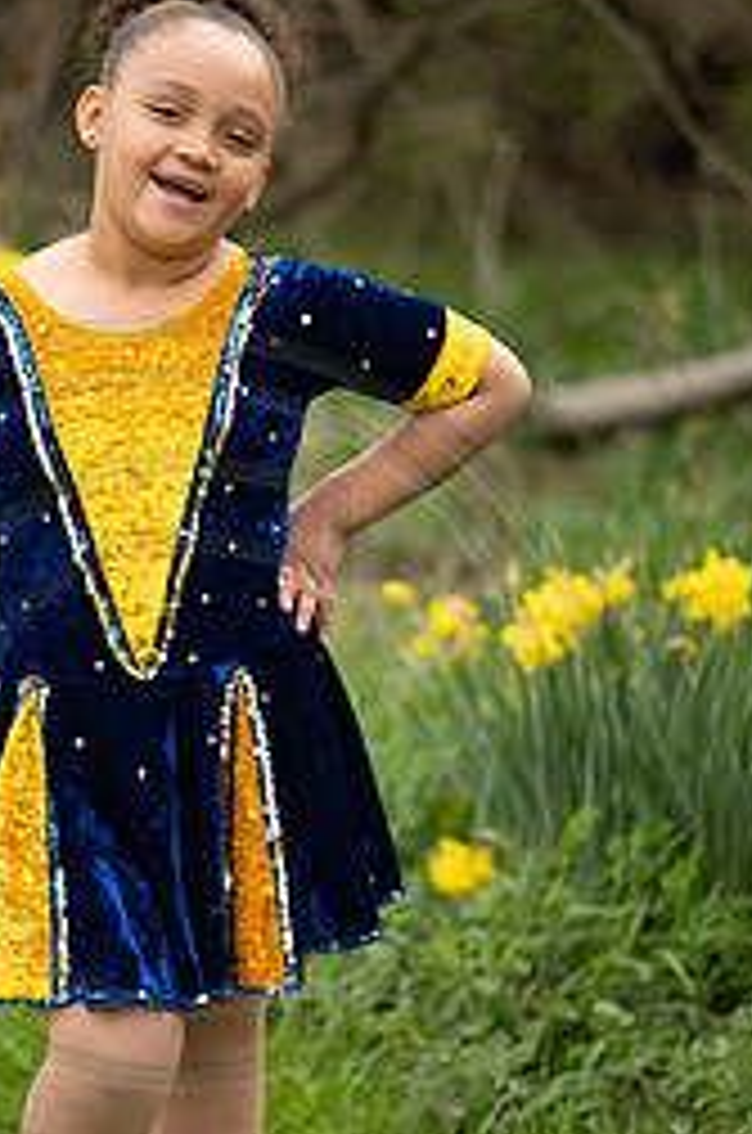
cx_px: 155
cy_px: 670
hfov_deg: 9.0
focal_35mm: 152
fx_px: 4782
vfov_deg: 13.5
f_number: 1.8
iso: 100
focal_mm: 85
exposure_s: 1/500
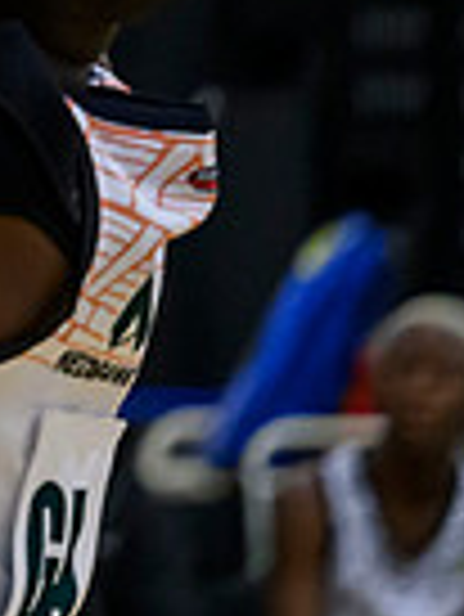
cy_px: -511
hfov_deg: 1.7
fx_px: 15204
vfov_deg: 2.3
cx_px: -1072
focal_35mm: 852
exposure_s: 1/1000
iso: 4000
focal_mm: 150
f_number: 3.2
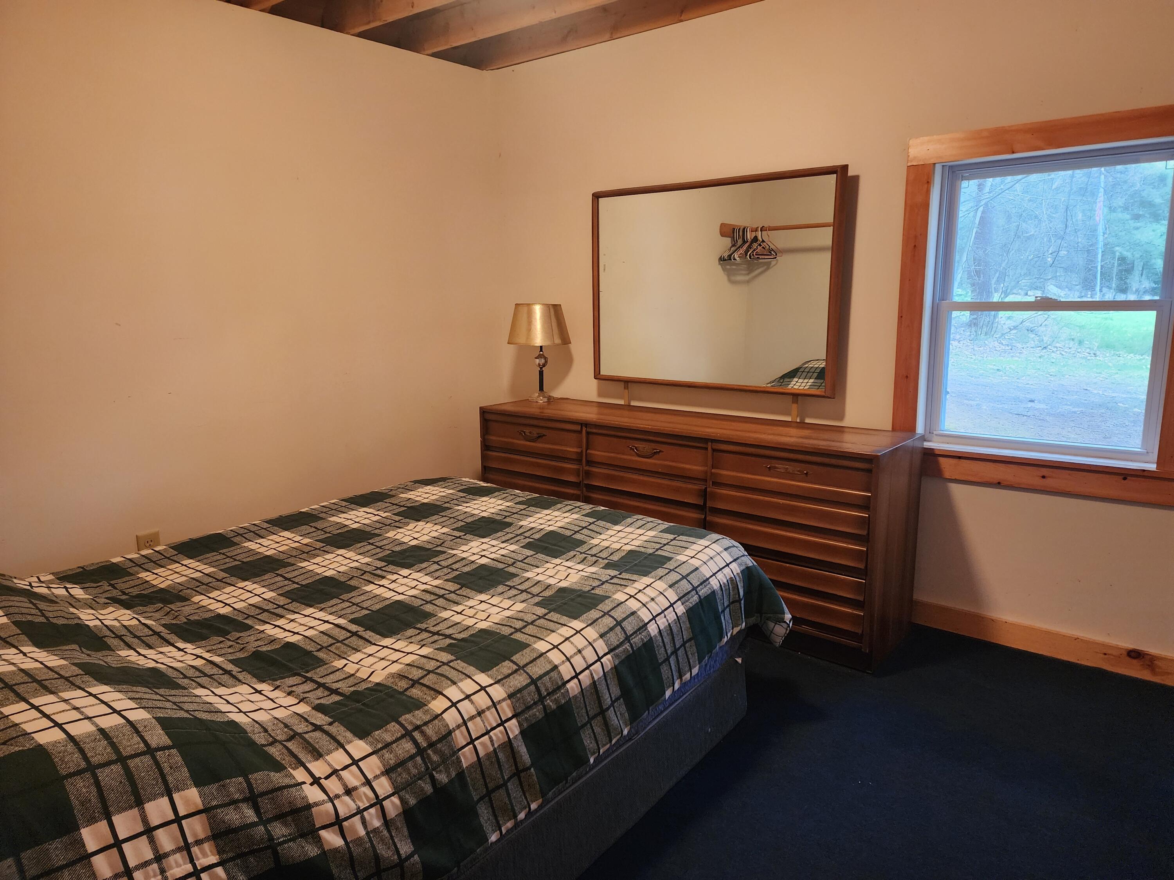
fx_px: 780
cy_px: 440
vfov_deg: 58.9
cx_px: 587
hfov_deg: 73.9
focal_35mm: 23
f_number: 1.8
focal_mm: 6.4
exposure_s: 1/60
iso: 500
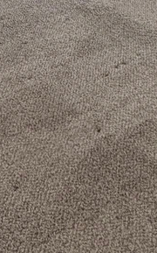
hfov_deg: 16.4
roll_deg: +0.1
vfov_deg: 22.6
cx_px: 116
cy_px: -99
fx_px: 542
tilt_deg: -16.3
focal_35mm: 79
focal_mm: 2.22
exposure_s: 1/120
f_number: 2.2
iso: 160
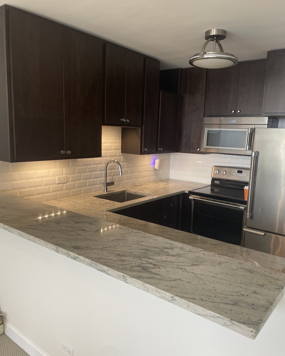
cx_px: 142
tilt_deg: -6.7
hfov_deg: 51.5
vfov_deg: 62.2
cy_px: 183
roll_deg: -1.1
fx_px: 295
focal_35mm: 28
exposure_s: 1/60
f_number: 1.6
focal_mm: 4.2
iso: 64
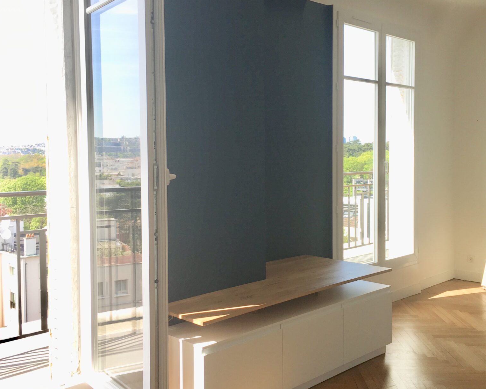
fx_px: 546
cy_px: 182
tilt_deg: -1.2
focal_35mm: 38
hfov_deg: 47.9
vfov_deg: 39.1
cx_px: 242
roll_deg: +0.5
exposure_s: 1/261
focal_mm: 4.15
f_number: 2.2
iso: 25
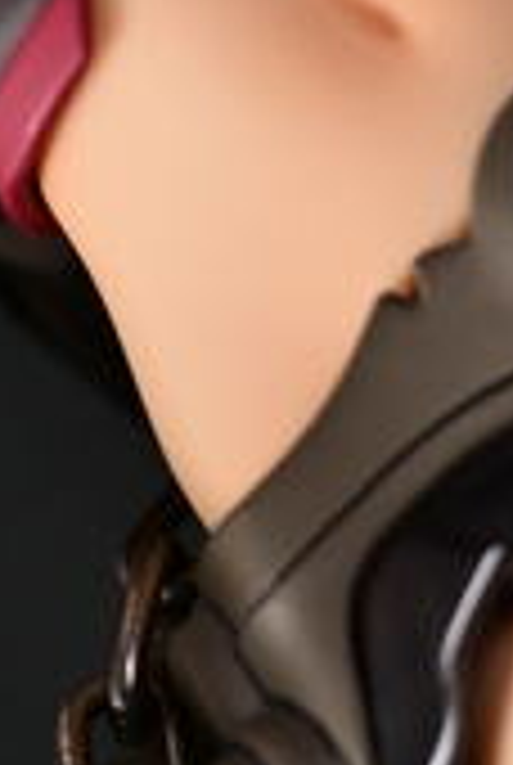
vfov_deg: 3.2
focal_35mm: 634
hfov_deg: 2.2
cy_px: 922
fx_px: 13496
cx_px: 486
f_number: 5.6
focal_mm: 60
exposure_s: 2
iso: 100
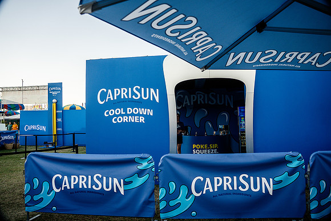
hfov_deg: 73.7
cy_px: 110
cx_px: 166
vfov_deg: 53.2
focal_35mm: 24
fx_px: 221
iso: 320
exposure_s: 1/200
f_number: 4
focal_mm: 24
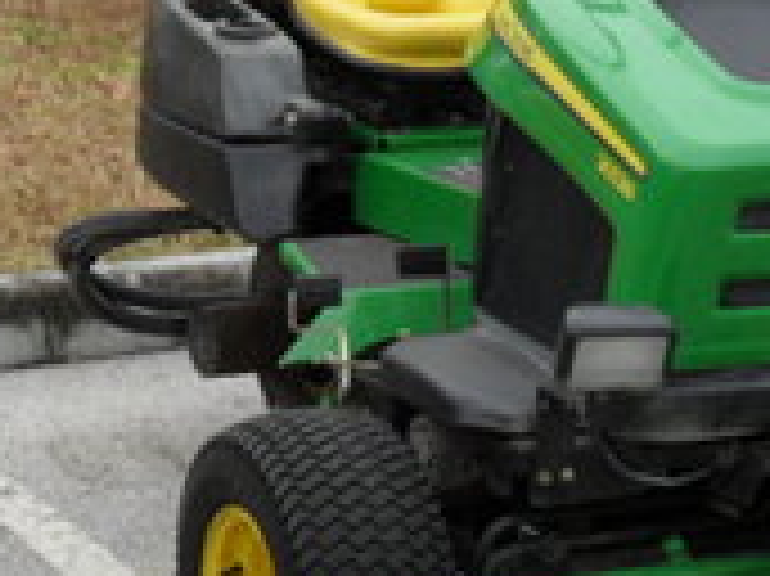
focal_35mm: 140
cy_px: 153
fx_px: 3112
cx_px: 554
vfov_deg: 10.6
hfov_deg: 14.1
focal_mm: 7.8
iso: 100
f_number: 4.5
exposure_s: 1/125
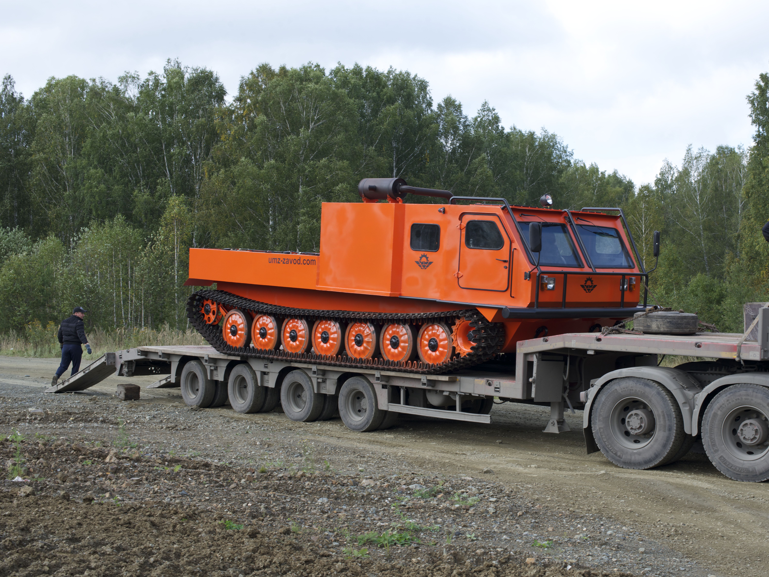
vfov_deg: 26.1
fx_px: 1244
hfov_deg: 34.3
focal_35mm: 56
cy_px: 281
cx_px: 447
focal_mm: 50
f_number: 11
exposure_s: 1/100
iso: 200
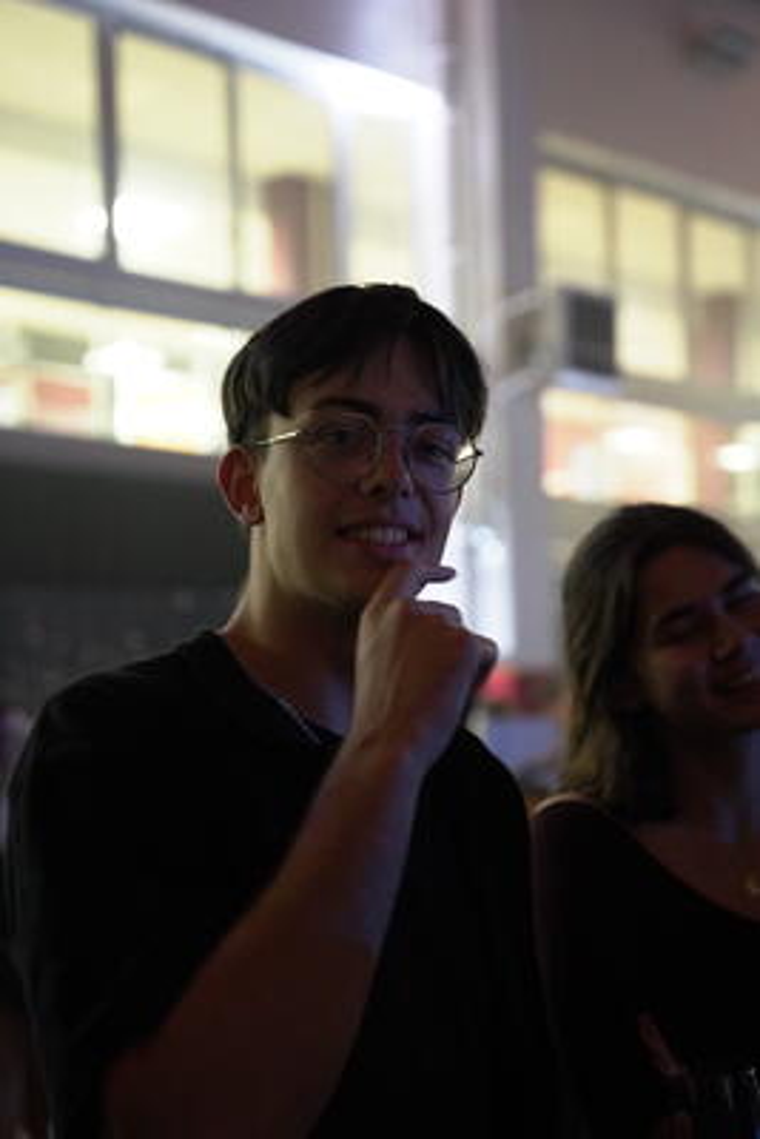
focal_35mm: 54
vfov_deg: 36.7
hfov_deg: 24.9
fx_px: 1718
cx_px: 380
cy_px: 570
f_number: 2.8
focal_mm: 54.3
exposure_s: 1/80
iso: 5000
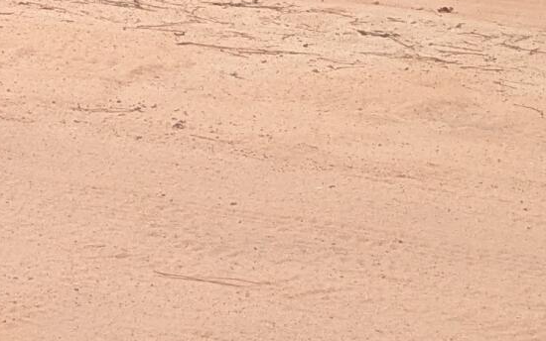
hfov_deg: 12.8
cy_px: -709
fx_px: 2322
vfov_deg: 7.4
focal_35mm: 156
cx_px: -236
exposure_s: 1/779
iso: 50
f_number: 1.73
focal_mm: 4.38
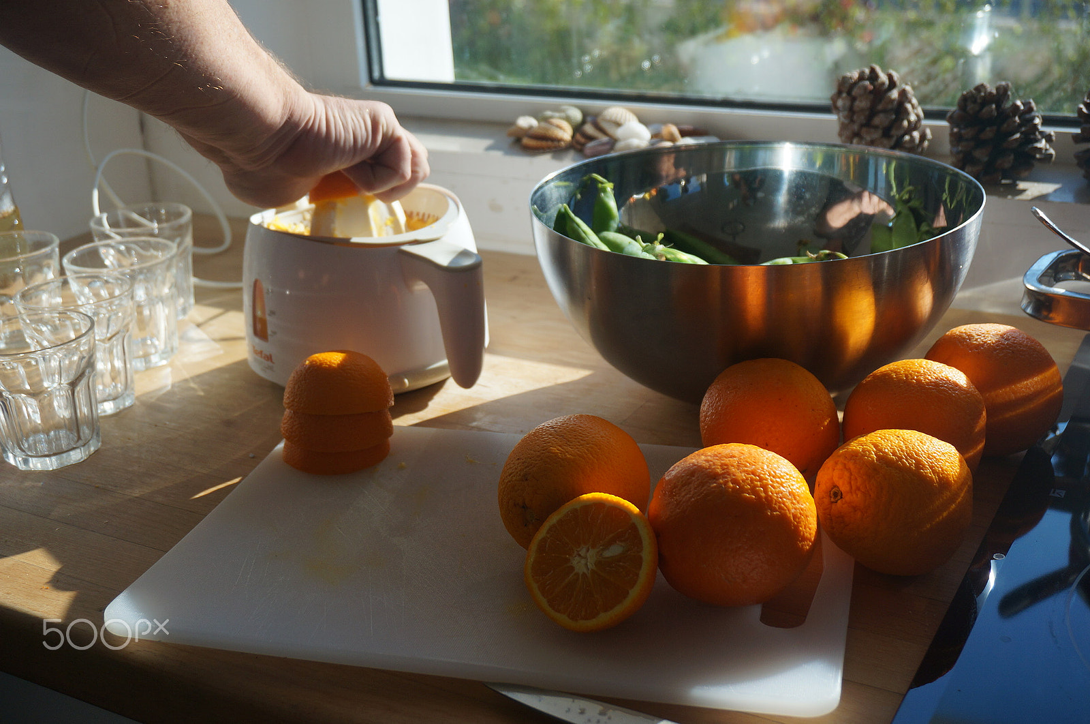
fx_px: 1315
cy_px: 362
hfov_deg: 45.0
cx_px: 545
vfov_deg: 30.8
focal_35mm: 44
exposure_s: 1/160
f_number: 4.5
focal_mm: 29
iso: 160
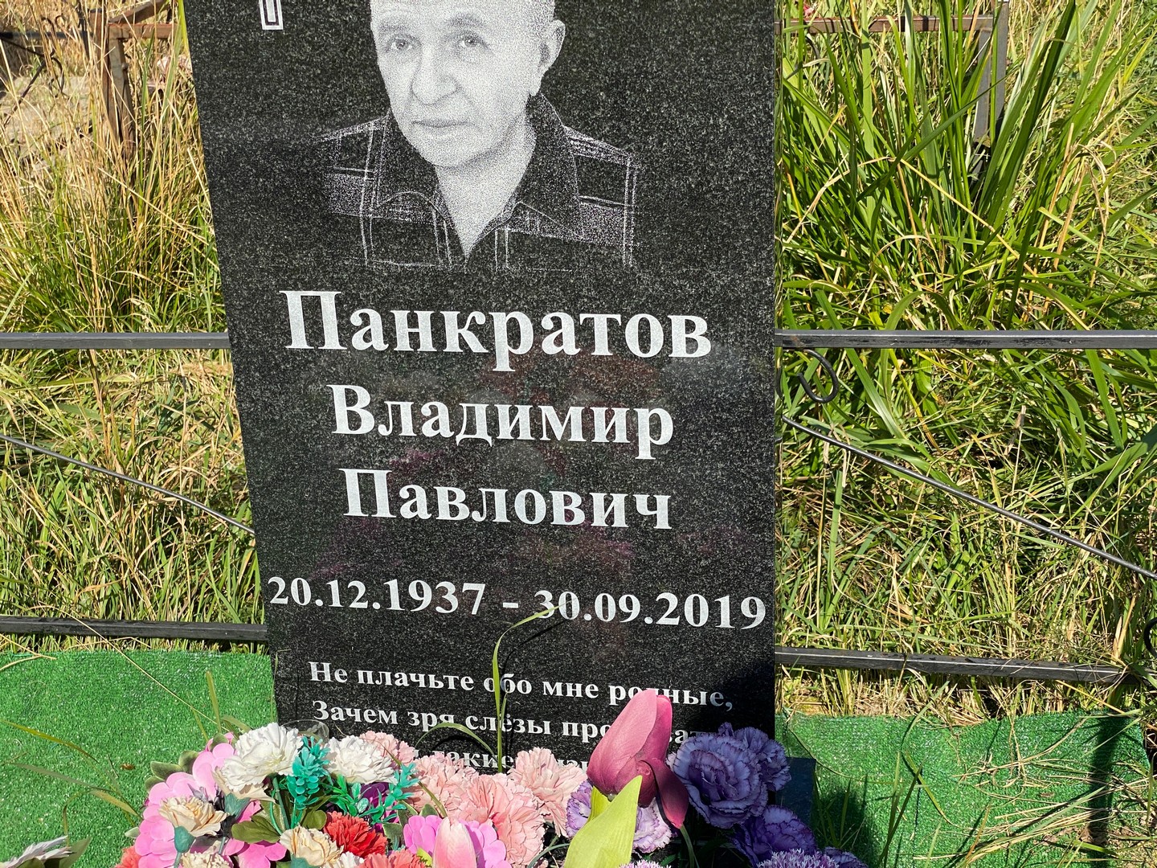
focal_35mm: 52
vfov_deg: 28.0
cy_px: 434
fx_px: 1738
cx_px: 578
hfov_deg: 36.8
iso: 20
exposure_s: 1/1497
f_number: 2
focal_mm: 6
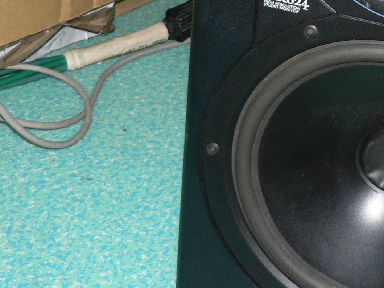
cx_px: 381
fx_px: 965
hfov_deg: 21.7
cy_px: -45
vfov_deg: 16.4
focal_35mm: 87
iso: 100
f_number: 2.8
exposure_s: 1/60
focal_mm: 6
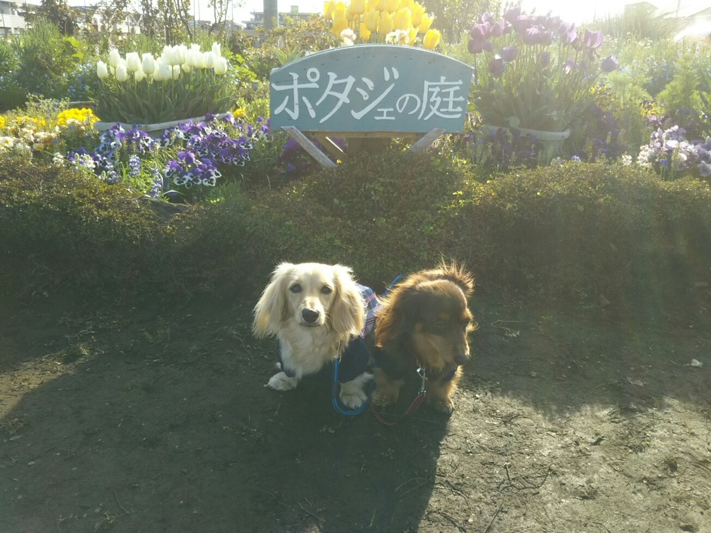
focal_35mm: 30
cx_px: 356
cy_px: 266
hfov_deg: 60.0
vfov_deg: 46.8
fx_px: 616
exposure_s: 1/431
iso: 25
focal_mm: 4
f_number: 2.2
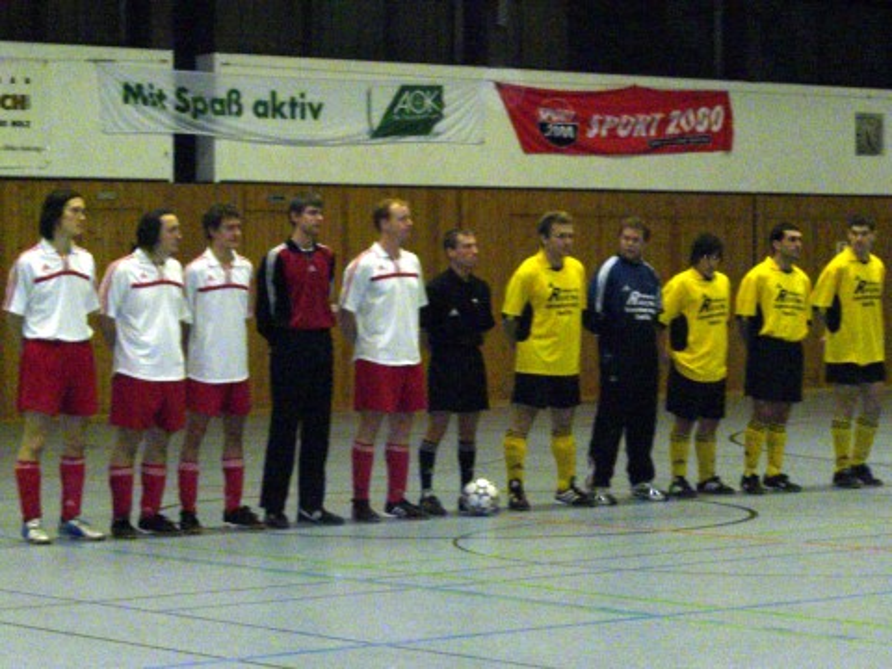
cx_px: 446
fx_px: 2448
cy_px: 334
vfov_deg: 15.6
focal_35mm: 95
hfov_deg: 20.7
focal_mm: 15.75
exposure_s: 1/60
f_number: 4.9
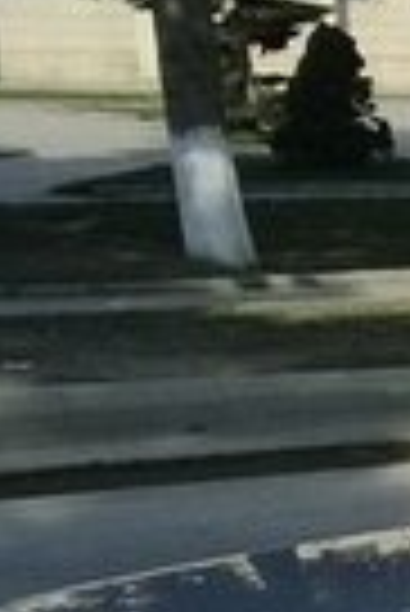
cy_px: 772
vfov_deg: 12.8
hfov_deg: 7.6
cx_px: 1262
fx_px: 2658
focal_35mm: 156
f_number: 2.2
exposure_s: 1/1495
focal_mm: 3.3
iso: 50
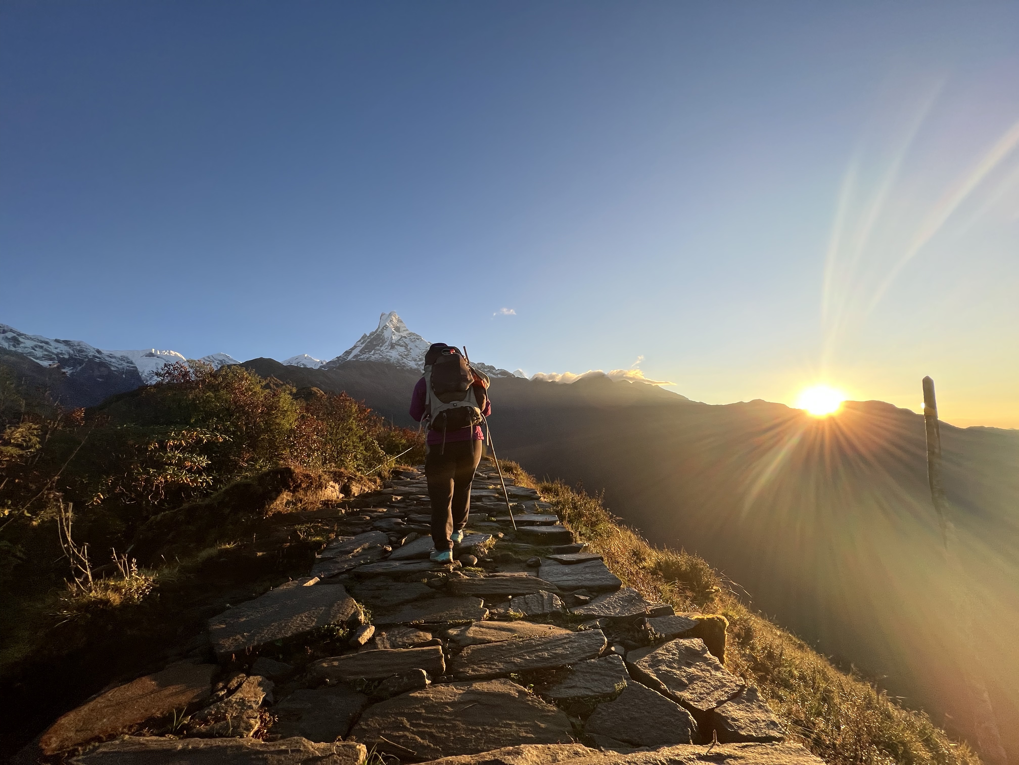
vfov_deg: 89.9
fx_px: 383
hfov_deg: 106.2
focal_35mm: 13
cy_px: 382
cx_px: 510
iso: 32
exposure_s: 1/567
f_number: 1.8
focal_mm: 1.57
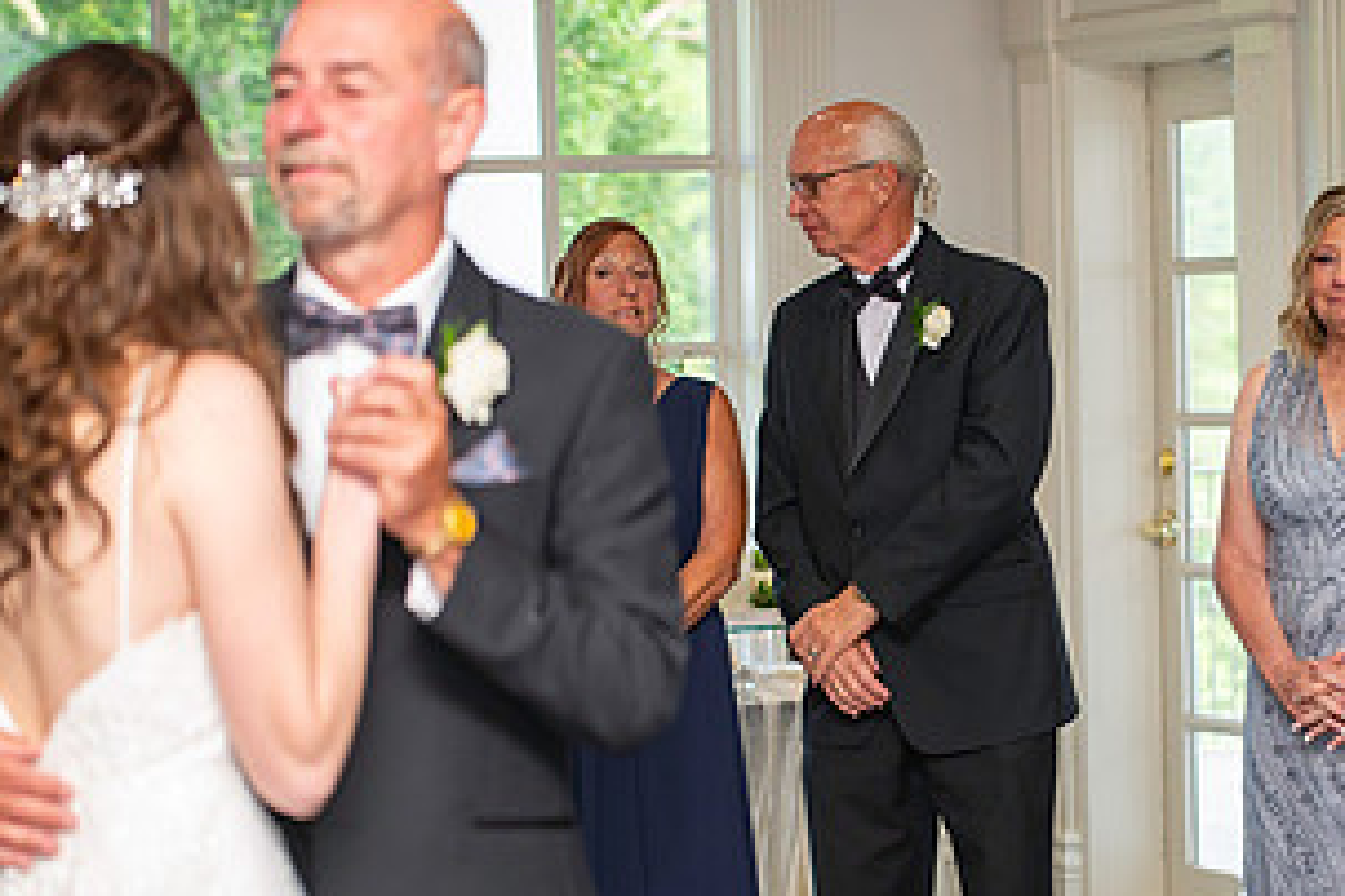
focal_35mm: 134
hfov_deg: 15.2
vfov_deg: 10.2
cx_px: 990
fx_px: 5006
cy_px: 586
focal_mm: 70
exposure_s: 1/125
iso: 800
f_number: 2.8
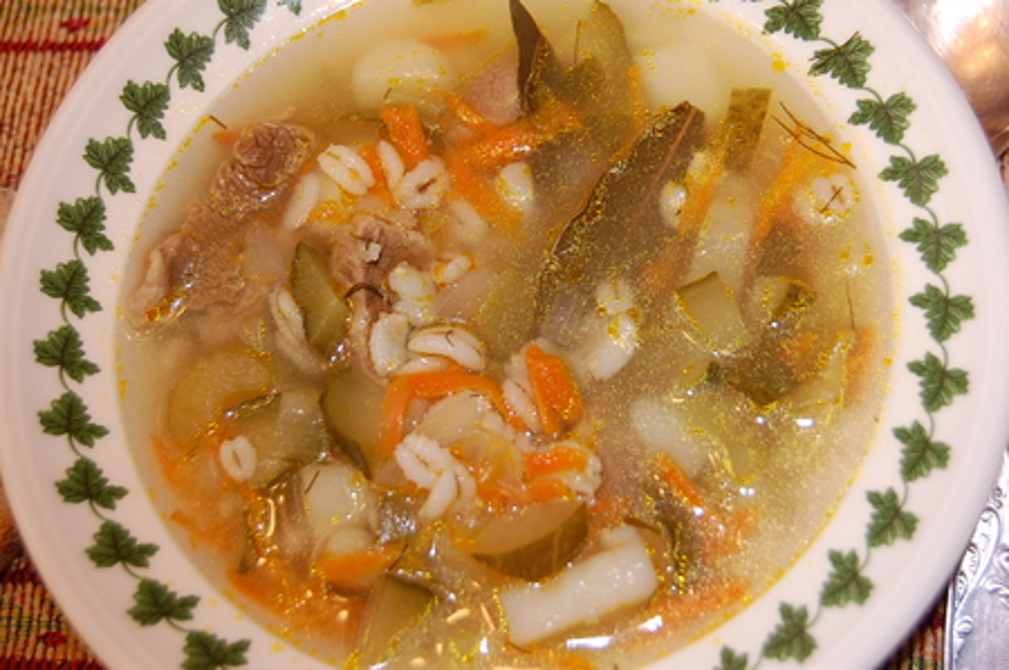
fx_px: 1680
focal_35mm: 60
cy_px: 335
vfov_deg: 22.6
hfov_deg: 33.4
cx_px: 504
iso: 400
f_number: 5
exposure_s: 1/60
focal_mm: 40
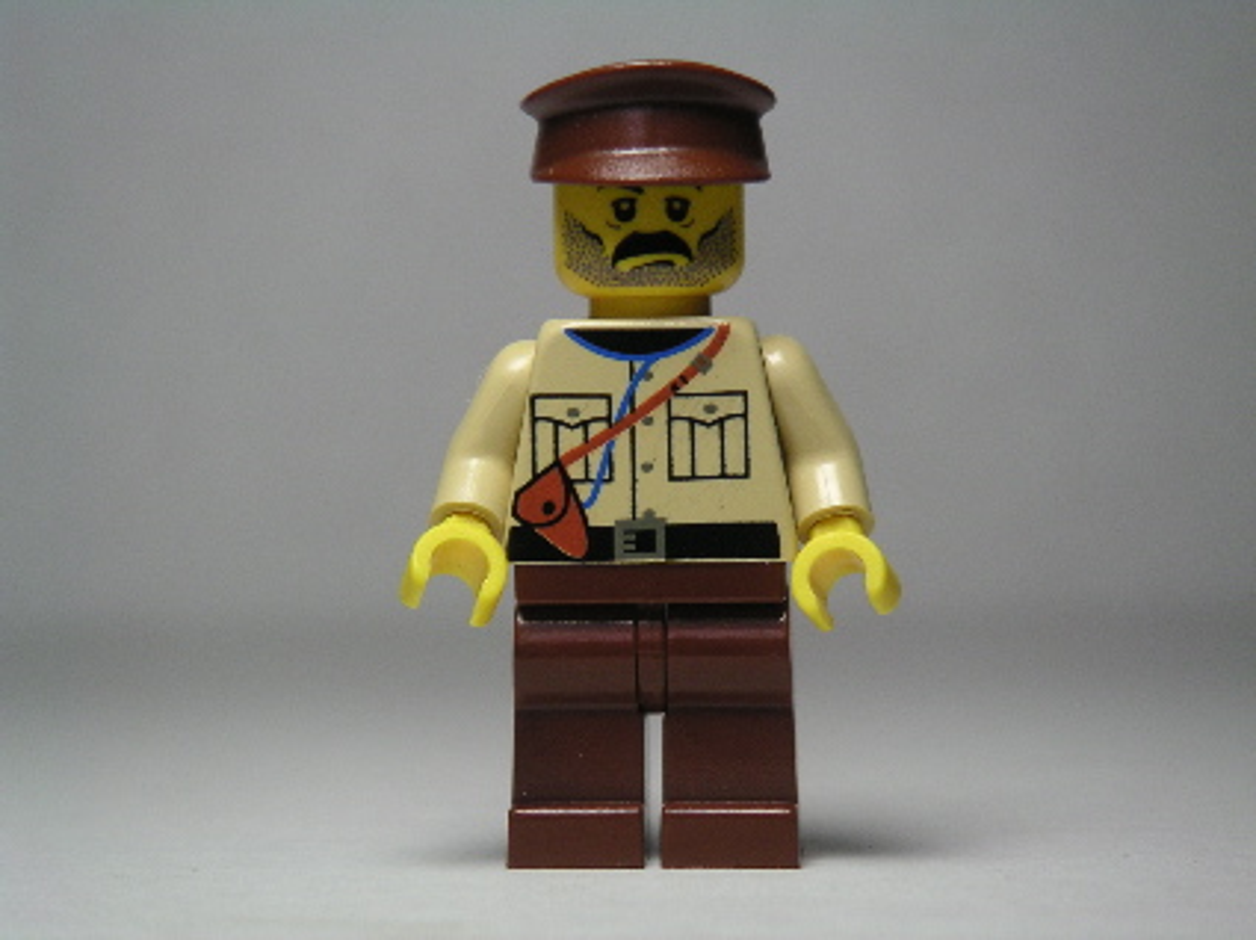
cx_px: 628
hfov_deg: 17.7
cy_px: 470
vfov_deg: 13.3
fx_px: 4024
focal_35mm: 111
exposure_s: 1/111
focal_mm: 17.1
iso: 80
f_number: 3.6
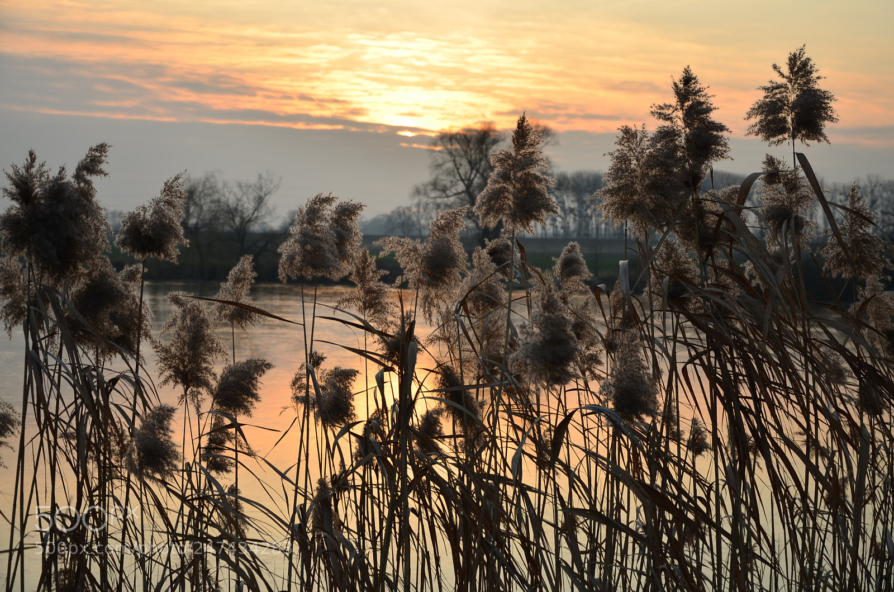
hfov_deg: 32.0
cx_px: 447
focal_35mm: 63
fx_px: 1561
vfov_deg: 21.5
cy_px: 296
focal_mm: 42
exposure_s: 1/60
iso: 100
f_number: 5
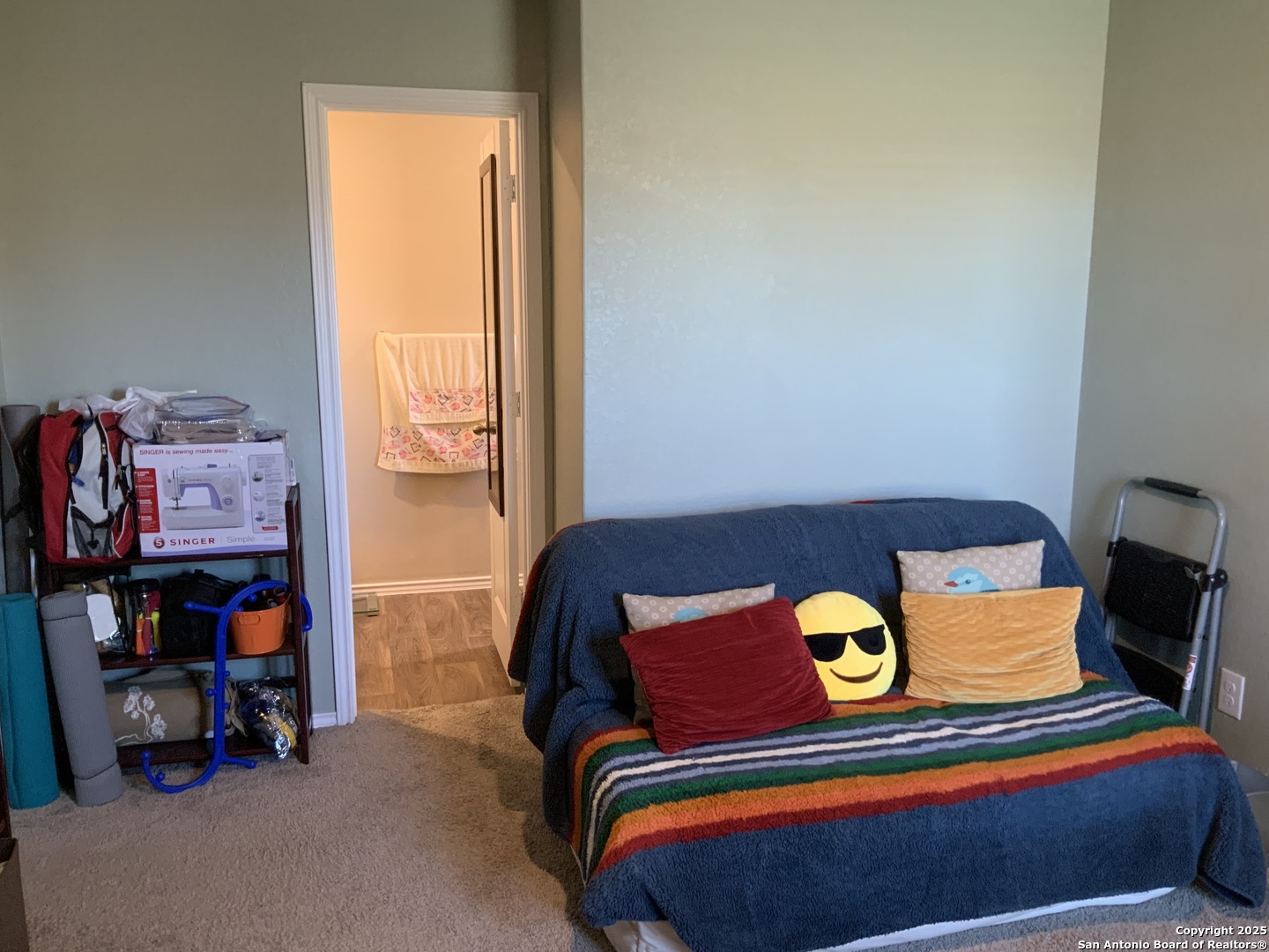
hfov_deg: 61.7
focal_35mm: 29
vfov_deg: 48.2
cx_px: 634
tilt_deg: -10.5
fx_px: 1063
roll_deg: +1.0
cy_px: 476
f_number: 1.8
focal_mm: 3
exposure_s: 1/60
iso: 200
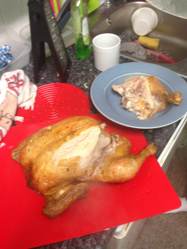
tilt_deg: -47.2
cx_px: 93
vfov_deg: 54.0
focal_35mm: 34
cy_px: 123
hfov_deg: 41.8
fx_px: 245
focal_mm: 4.12
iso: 125
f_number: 2.4
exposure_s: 1/20
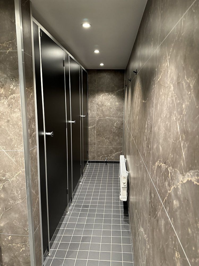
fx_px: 184
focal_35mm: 24
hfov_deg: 56.8
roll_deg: -0.7
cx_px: 100
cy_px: 133
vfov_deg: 71.6
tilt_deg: -9.1
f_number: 1.78
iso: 400
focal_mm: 6.86
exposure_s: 1/50
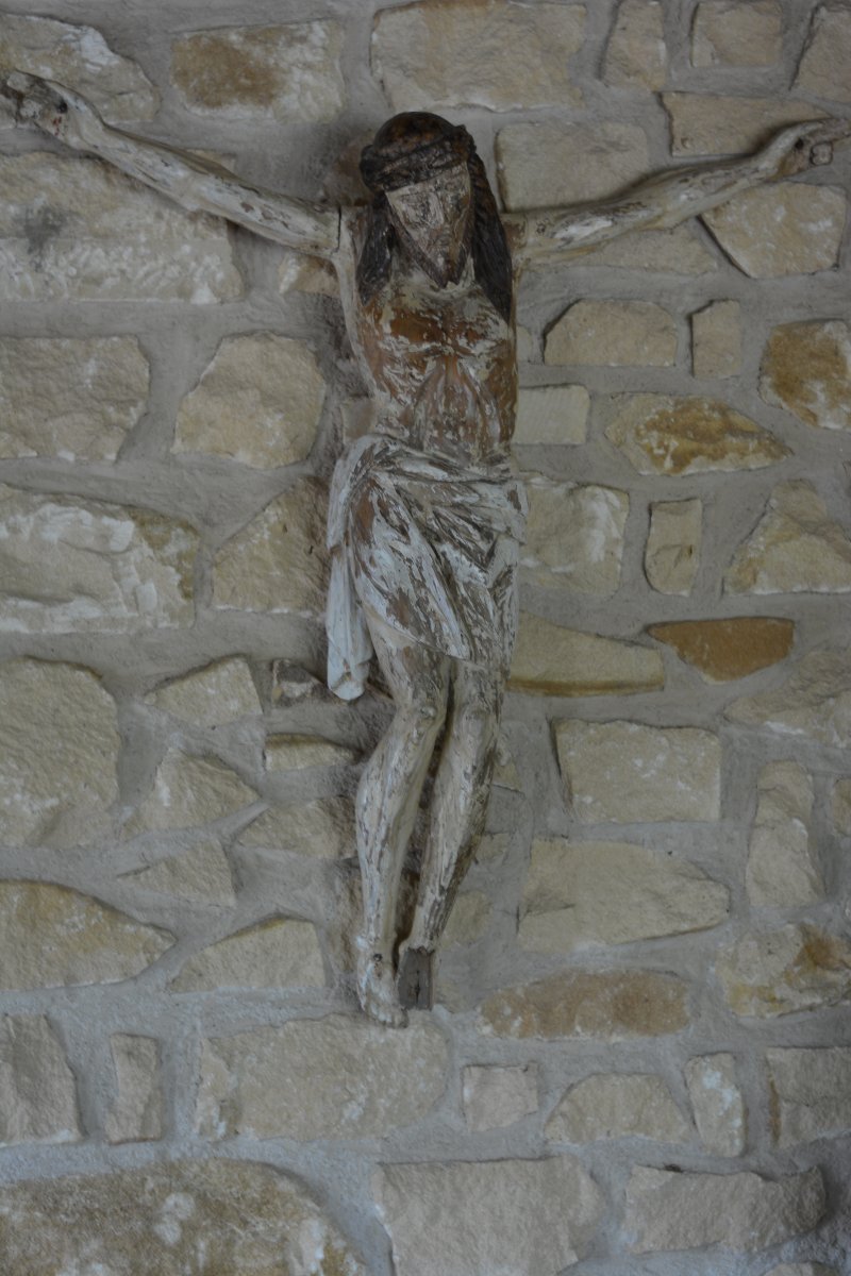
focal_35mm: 75
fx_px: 2659
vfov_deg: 27.0
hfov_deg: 18.2
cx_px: 426
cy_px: 638
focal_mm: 50
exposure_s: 1/13
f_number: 1.8
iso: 100
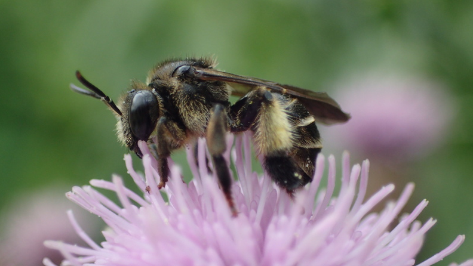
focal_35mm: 77
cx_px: 237
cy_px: 143
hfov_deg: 27.5
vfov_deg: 15.7
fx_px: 966
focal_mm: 12.6
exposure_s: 1/250
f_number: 4
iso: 200
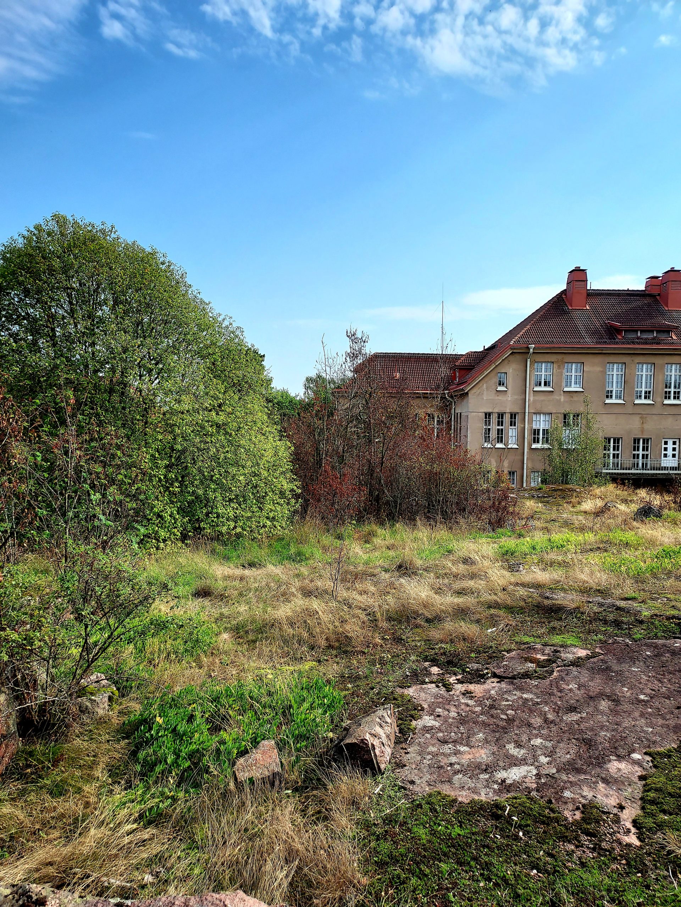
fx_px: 630
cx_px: 340
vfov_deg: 71.6
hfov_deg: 56.8
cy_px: 454
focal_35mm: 24
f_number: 1.8
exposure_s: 1/1429
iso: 40
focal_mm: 4.6
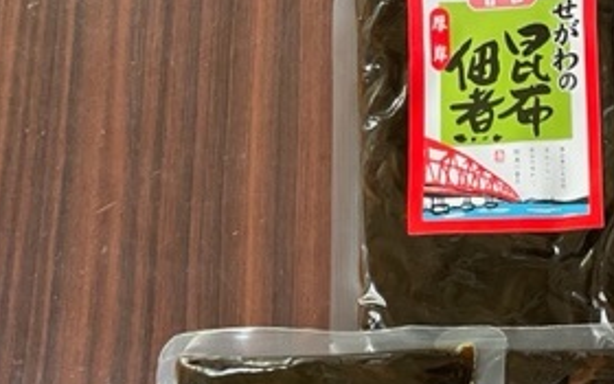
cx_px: 669
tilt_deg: -78.9
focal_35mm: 63
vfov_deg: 19.8
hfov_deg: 29.4
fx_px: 1054
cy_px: 413
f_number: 1.6
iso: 400
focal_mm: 4.2
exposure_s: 1/33
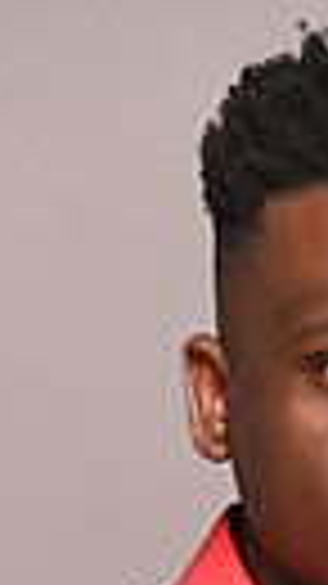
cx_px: 521
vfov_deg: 4.1
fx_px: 7958
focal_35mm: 514
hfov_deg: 2.4
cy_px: 1296
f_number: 4
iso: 250
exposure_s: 1/200
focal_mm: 110
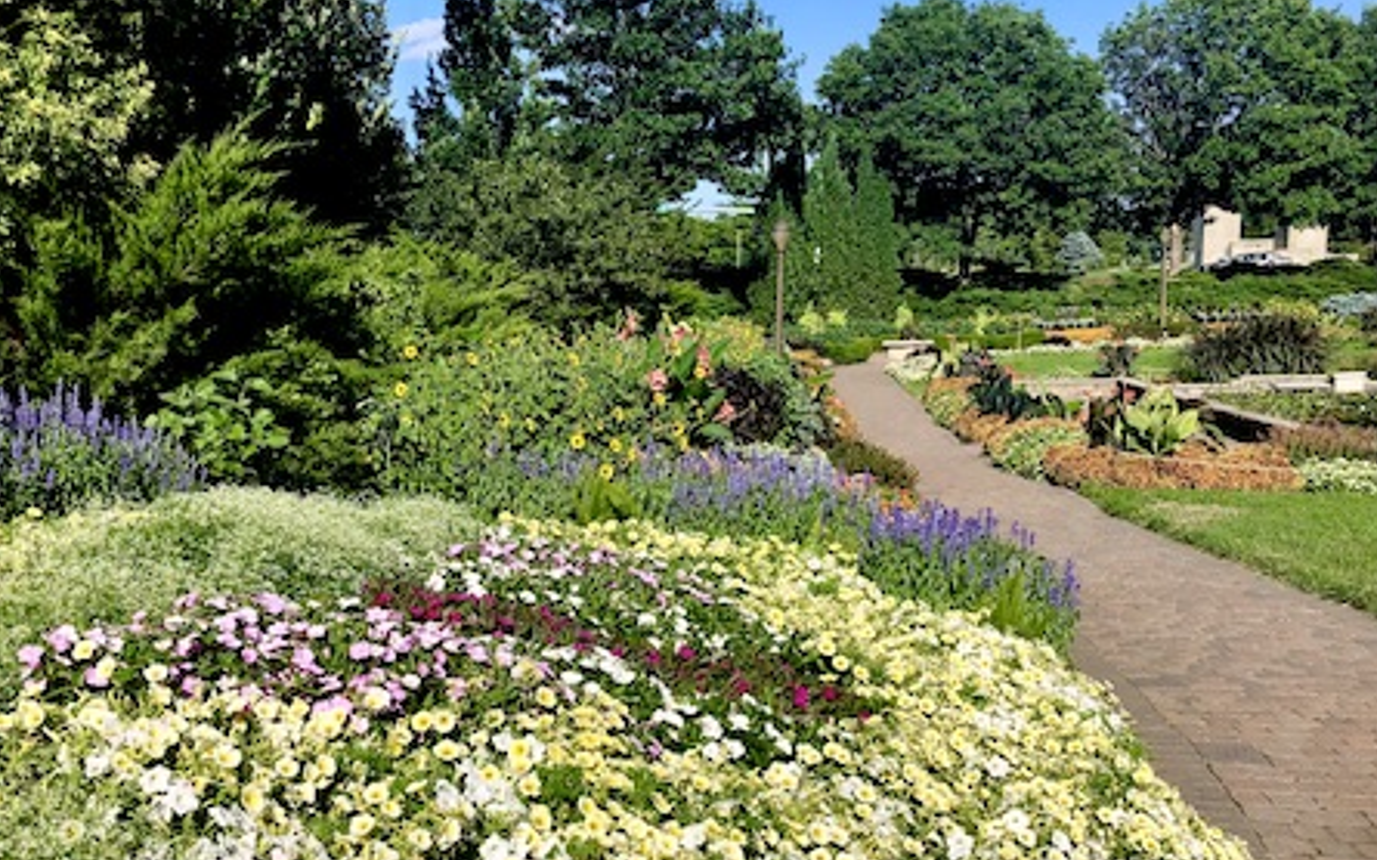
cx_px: 535
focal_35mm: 40
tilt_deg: -10.9
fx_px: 1501
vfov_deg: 31.8
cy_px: 566
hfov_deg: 48.9
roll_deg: +1.0
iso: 25
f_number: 1.8
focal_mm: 4
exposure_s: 1/2667
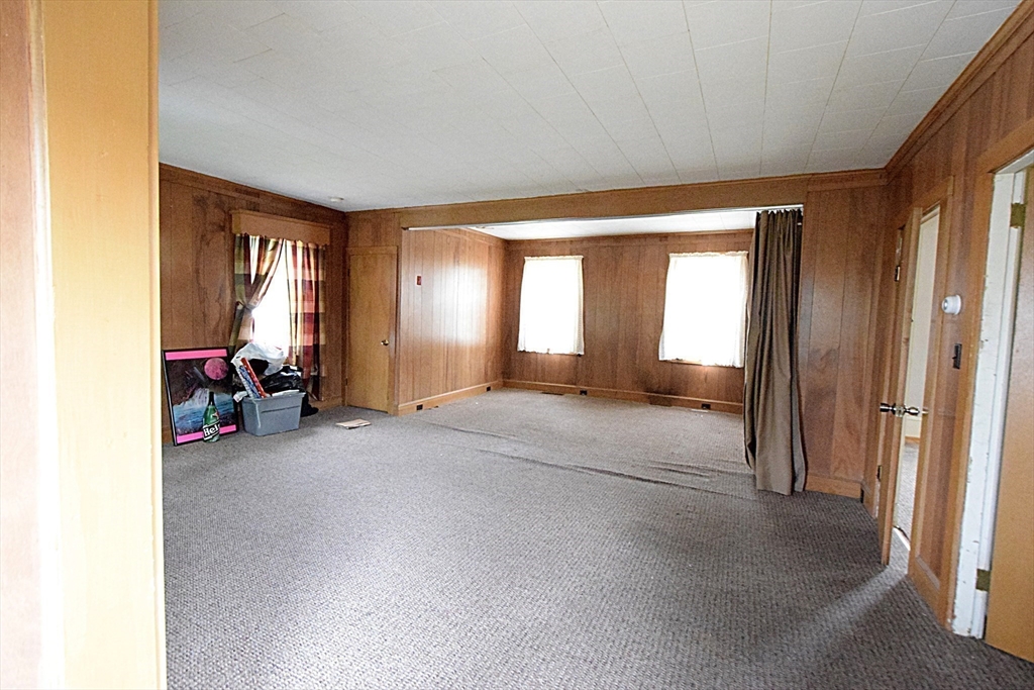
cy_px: 345
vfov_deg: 77.3
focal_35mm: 15
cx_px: 517
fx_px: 431
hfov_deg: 100.4
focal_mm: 10
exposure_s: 1/60
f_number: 8
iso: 10000
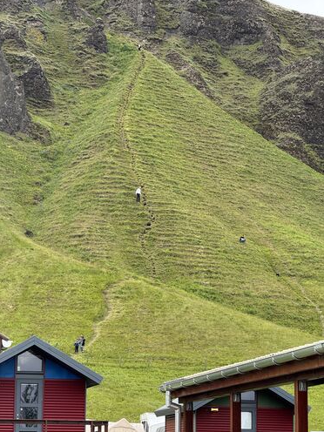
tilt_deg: +9.3
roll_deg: -1.6
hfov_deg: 12.2
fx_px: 1510
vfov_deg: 16.3
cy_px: 215
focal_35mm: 121
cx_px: 162
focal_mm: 15.66
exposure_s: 1/264
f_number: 2.8
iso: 50
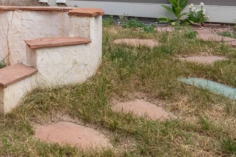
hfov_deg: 35.0
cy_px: -11
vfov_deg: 29.1
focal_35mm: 42
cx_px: -58
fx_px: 275
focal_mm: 16
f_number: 8
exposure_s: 1/4000
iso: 500
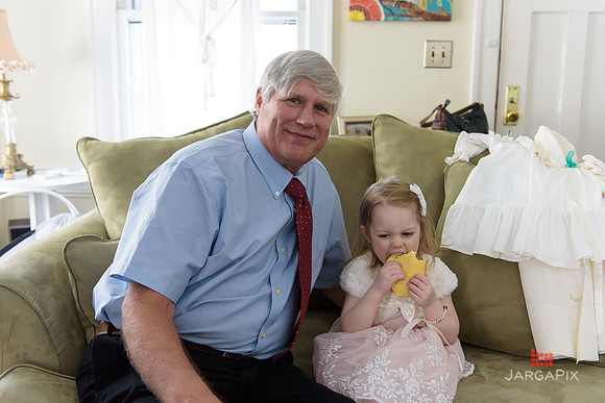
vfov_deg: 35.1
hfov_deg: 50.7
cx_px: 302
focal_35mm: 38
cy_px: 202
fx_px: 639
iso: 1600
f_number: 3.2
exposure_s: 1/125
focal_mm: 38
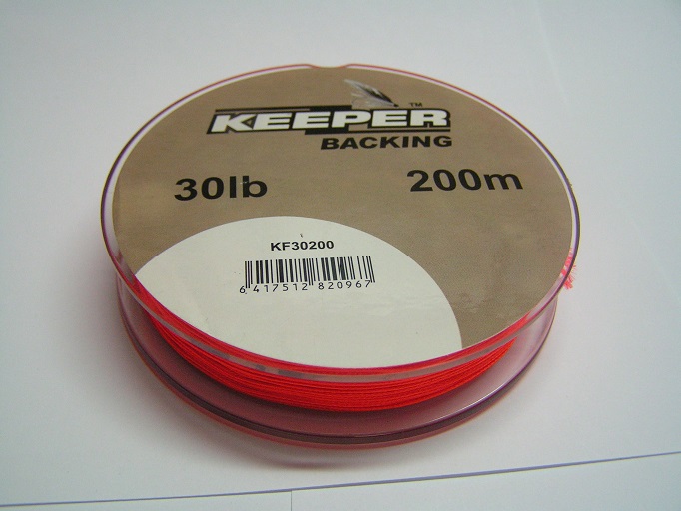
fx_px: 748
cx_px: 340
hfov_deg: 49.0
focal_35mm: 38
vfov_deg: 37.7
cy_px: 256
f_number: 2.8
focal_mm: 6.3
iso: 125
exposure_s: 1/40
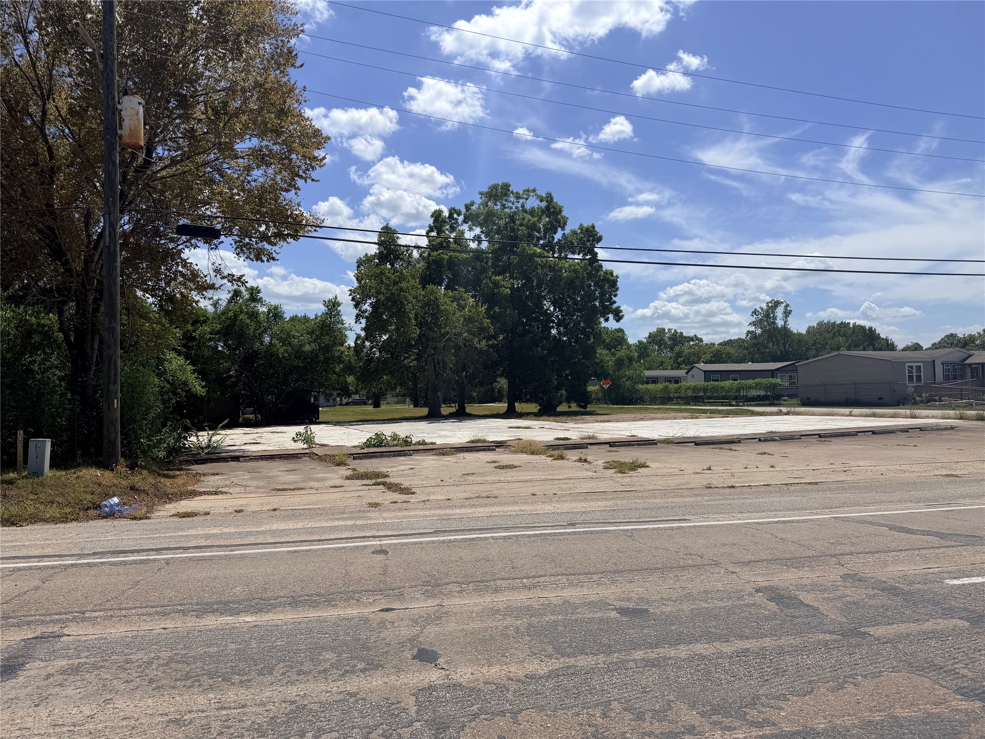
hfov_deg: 71.6
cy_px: 370
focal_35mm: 24
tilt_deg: +5.4
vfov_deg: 56.8
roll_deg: +0.4
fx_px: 683
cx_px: 492
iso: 80
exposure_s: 1/9091
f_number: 1.78
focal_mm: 6.76
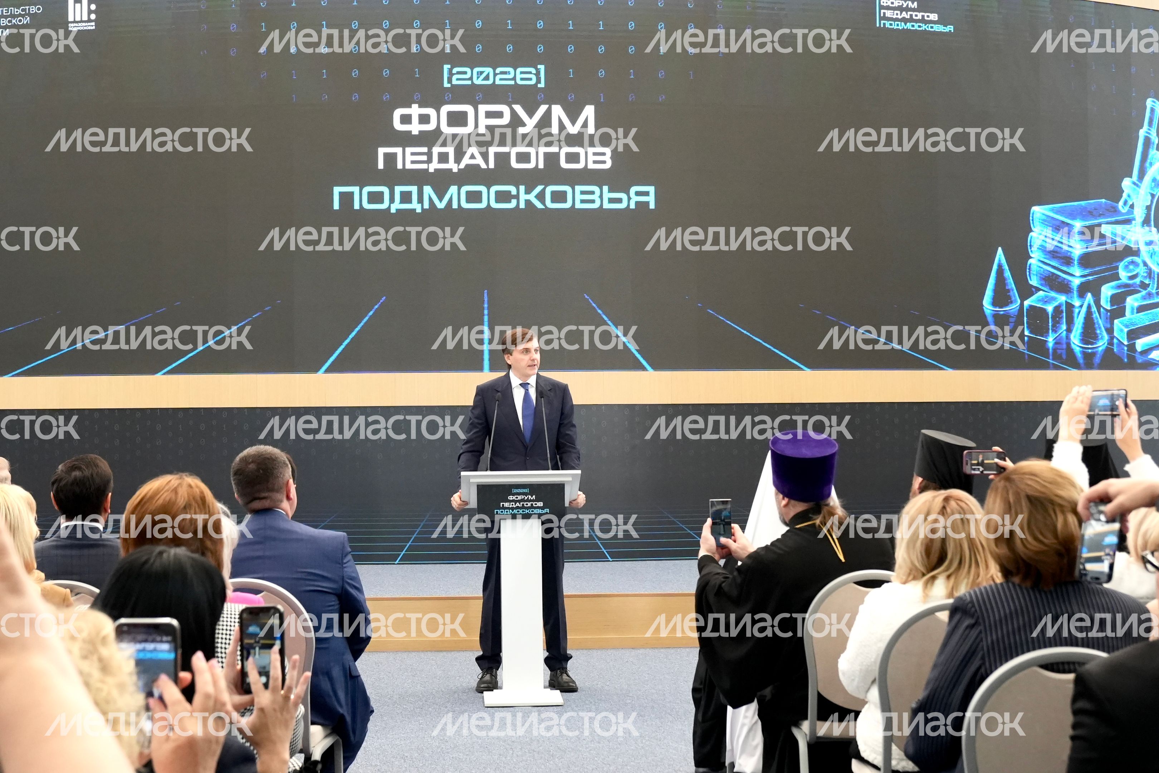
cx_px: 580
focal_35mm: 57
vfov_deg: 23.8
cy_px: 386
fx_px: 1835
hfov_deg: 35.1
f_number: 5
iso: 3200
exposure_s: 1/160
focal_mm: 38
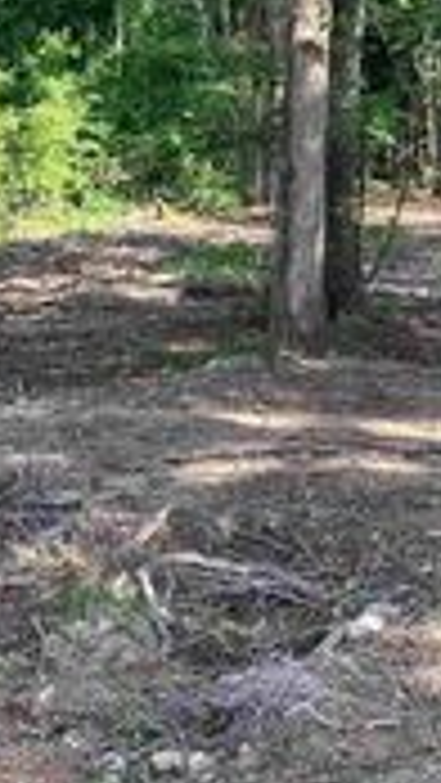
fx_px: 2015
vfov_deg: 21.7
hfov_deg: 12.5
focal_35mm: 97
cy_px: 151
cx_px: 135
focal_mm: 3.3
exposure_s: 1/120
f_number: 2.4
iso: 25
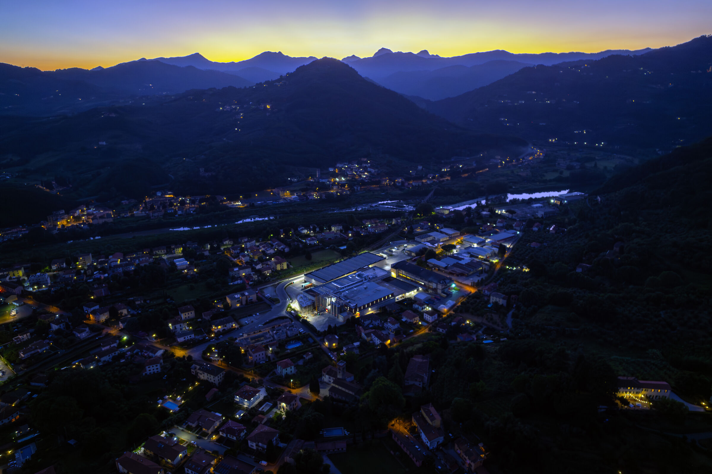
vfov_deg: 57.2
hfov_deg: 78.6
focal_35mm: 22
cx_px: 356
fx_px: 435
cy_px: 237
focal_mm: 8.38
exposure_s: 1/13
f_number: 2.8
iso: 400
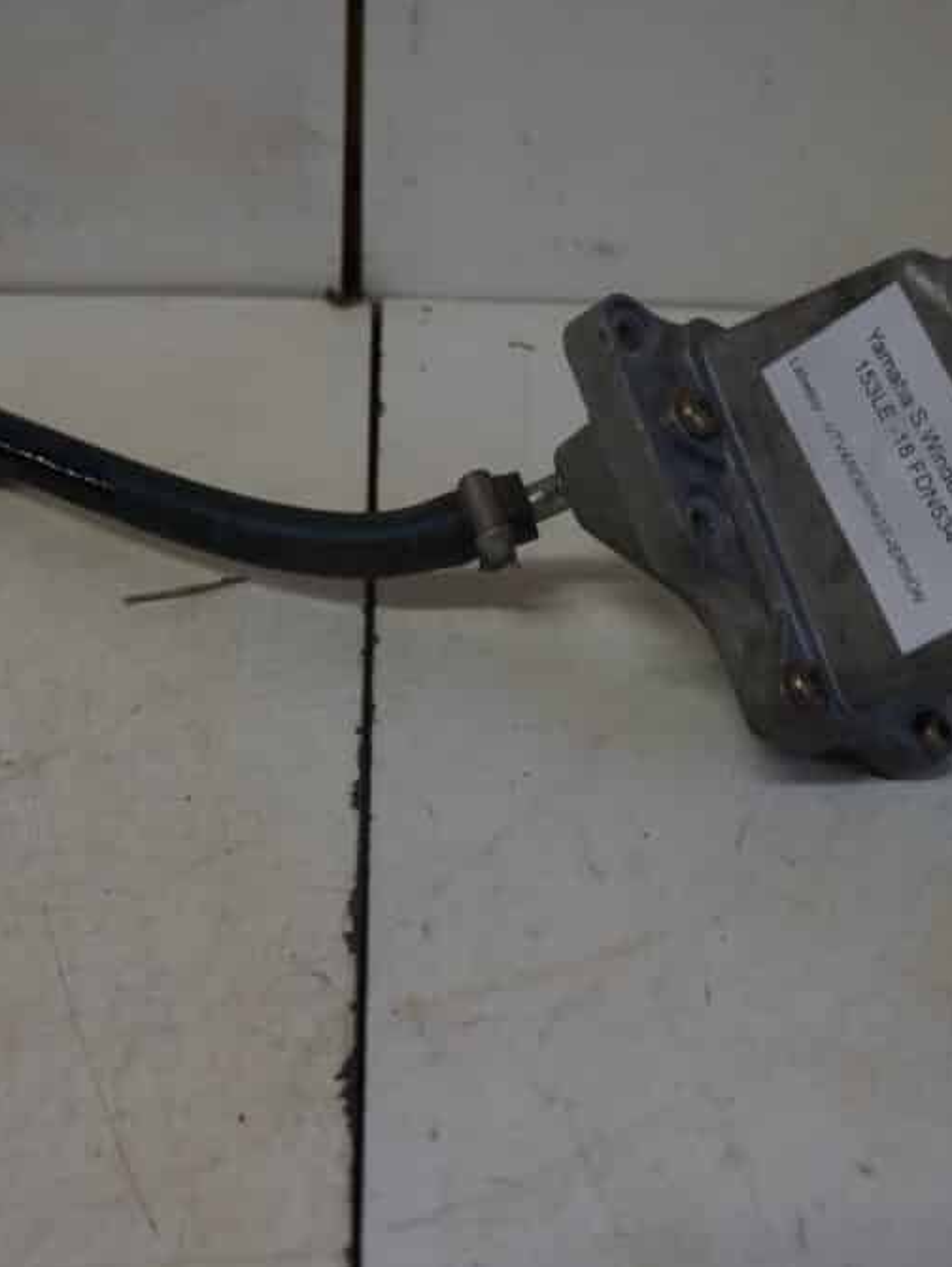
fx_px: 1612
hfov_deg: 32.9
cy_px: 639
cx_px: 417
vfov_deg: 42.9
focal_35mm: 44
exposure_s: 1/60
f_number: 4
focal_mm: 20
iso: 400
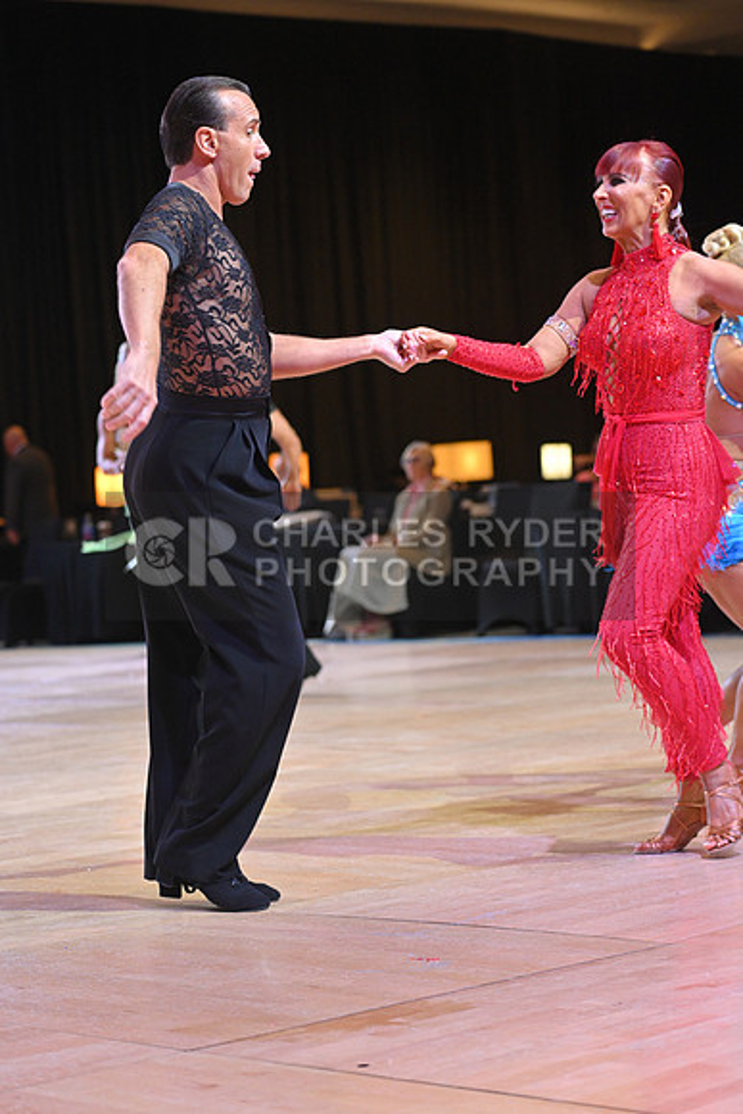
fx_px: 2939
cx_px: 372
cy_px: 557
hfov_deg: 14.4
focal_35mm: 95
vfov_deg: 21.5
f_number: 4
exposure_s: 1/250
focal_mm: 95
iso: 2000
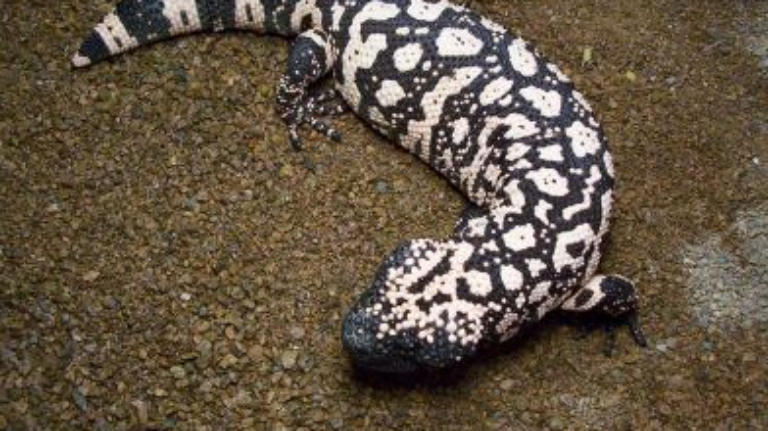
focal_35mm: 46
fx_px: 936
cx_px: 390
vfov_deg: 25.9
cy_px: 179
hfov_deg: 44.6
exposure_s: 1/93.5
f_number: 2.73
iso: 200
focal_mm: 5.77
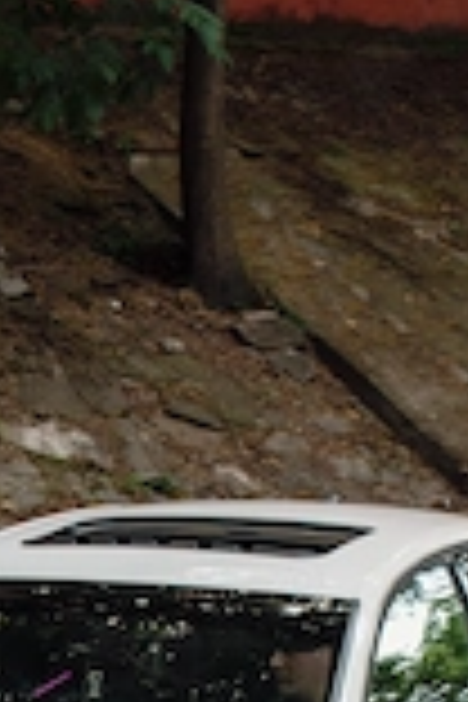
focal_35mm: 173
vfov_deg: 11.6
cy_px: 850
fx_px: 3373
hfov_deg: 7.9
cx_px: 18
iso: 400
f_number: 5.6
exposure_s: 1/40
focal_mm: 40
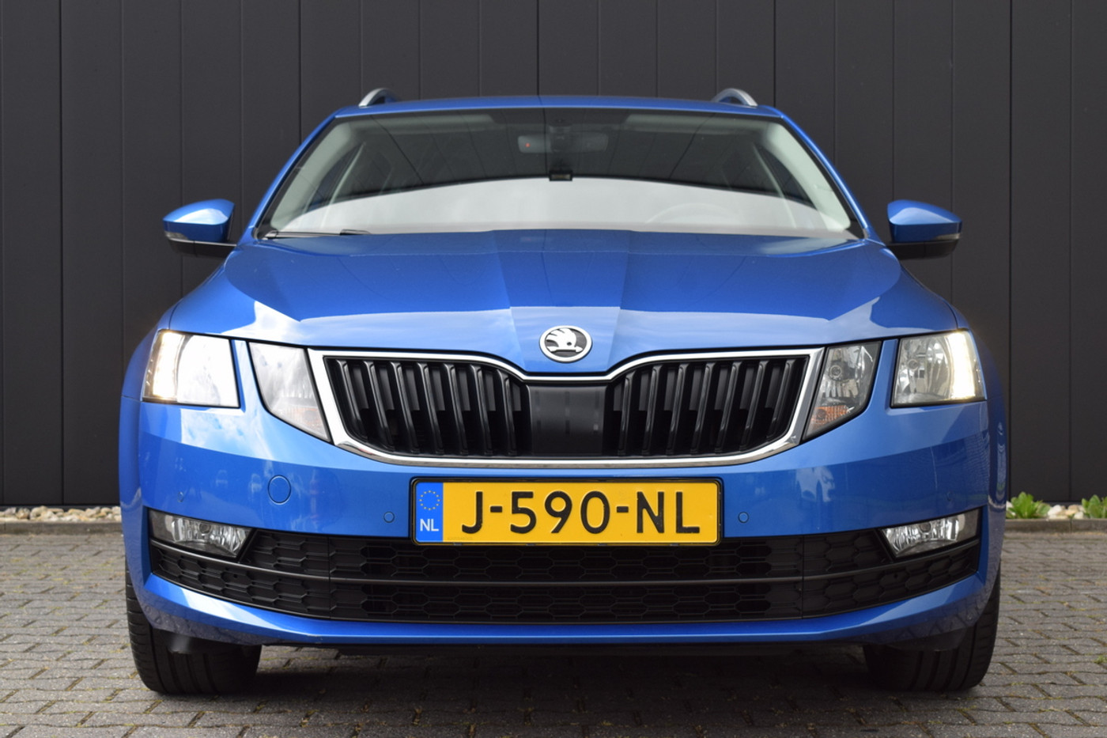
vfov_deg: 20.2
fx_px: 2075
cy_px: 369
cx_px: 554
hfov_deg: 29.9
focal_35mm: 68
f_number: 8
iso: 400
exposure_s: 1/250
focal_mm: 45
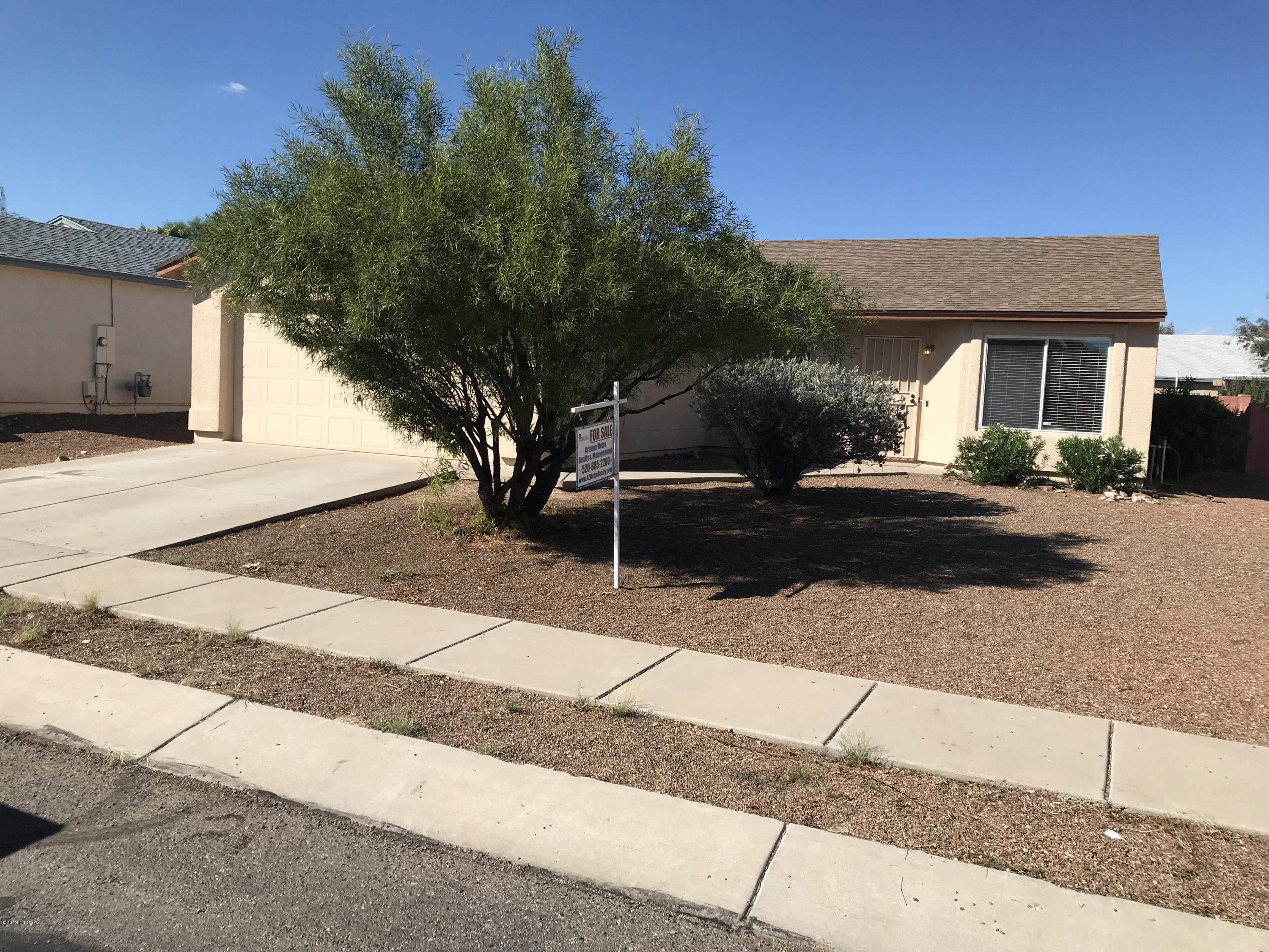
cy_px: 476
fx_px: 1026
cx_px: 634
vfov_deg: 49.7
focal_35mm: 28
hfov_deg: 63.4
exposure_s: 1/2817
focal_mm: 3.99
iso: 20
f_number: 1.8
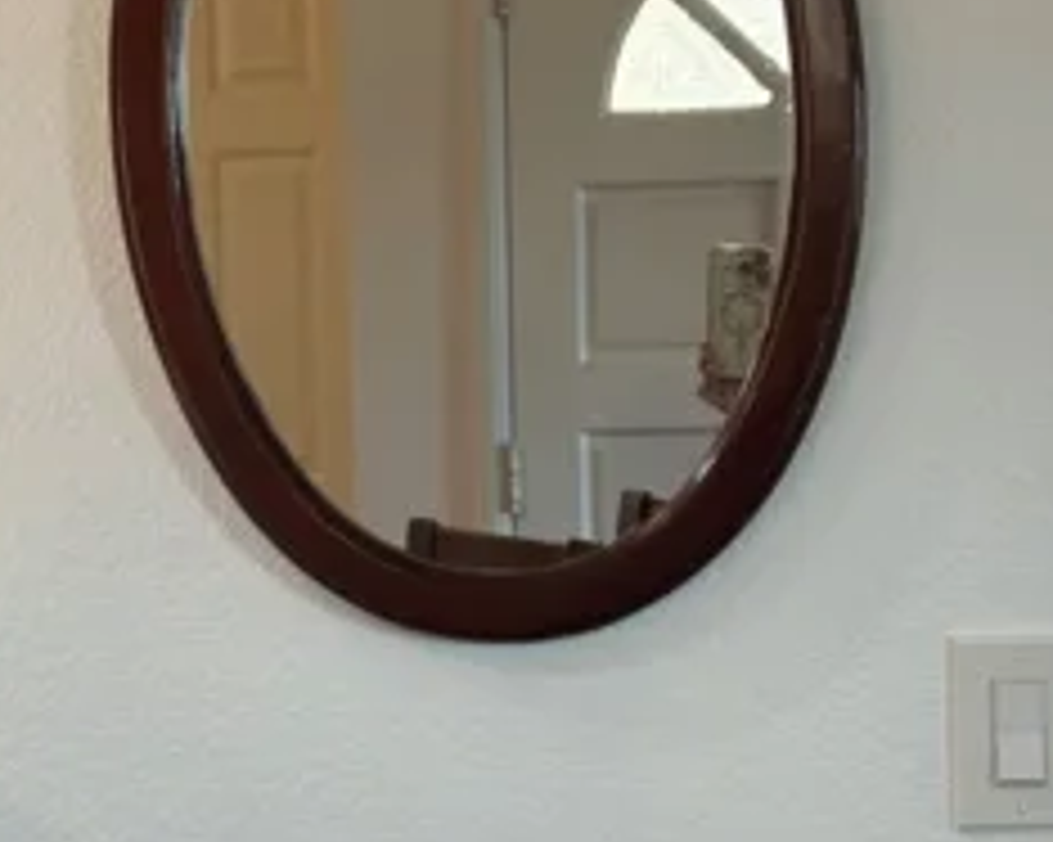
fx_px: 3489
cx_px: 392
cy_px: 594
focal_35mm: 112
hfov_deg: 17.1
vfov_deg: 13.7
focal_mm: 6.86
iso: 125
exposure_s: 1/60
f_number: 1.78
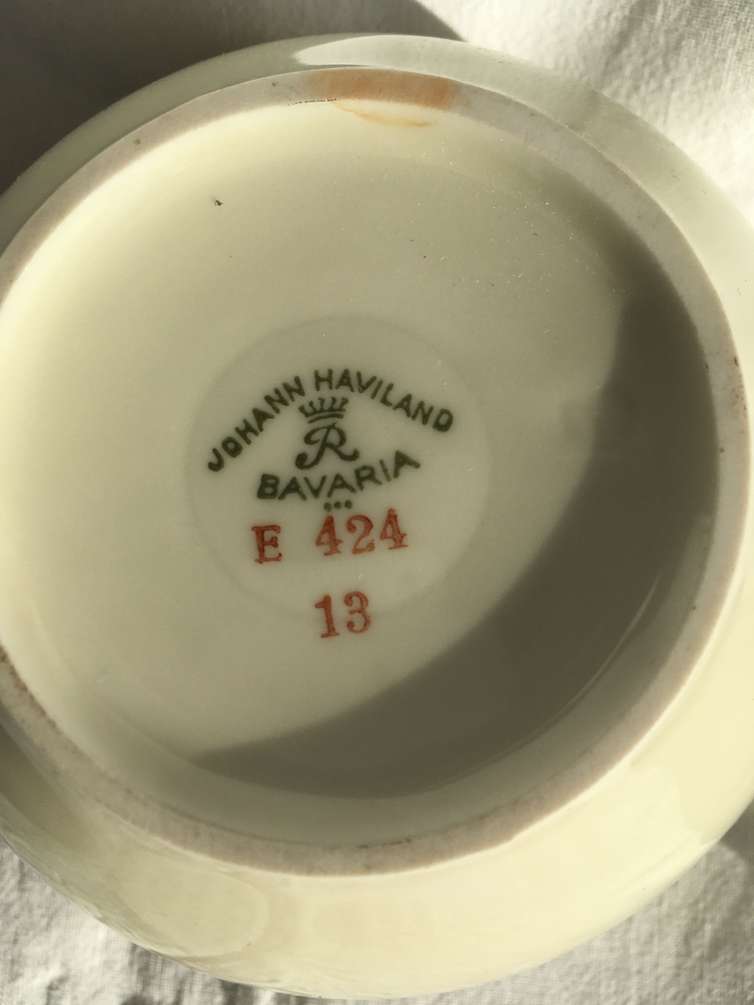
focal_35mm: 29
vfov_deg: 61.7
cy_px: 502
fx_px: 842
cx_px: 377
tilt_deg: -79.9
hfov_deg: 48.2
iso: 25
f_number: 2.2
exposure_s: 1/2331
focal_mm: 4.15
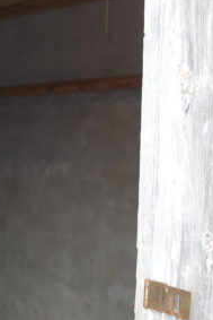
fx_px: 807
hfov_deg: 14.3
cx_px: -77
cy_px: 198
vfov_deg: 22.3
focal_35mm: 91
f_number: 2.5
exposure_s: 1/100
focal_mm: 10.4
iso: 125
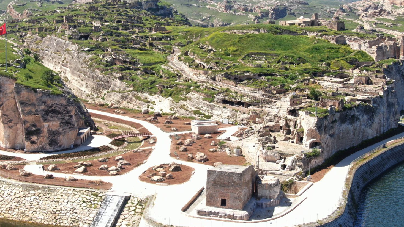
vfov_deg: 21.1
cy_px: 89
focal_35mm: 57
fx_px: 611
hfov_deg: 36.6
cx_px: 184
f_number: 3.8
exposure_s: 1/320
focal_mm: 8.6
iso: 100
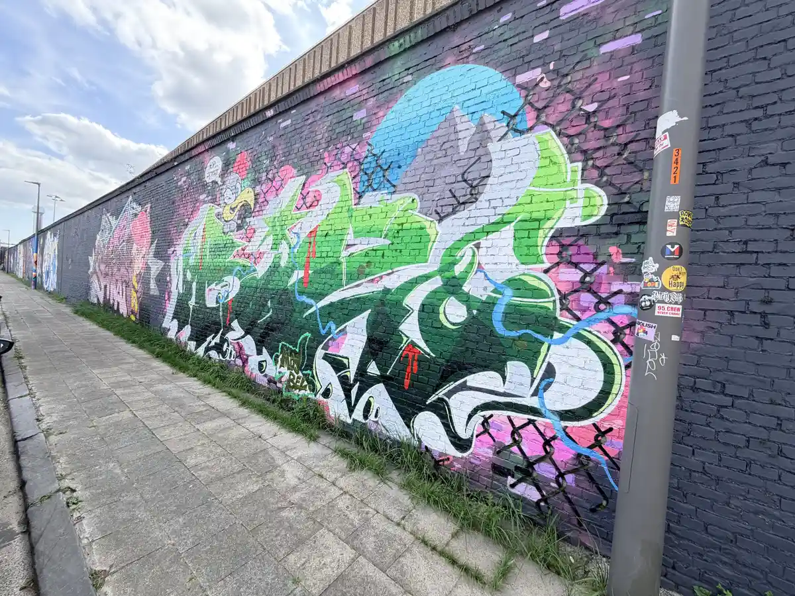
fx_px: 322
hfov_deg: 102.1
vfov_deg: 85.7
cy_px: 298
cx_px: 398
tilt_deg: -1.3
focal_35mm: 14
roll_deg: -4.2
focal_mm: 2.22
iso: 50
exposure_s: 1/315
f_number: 2.2
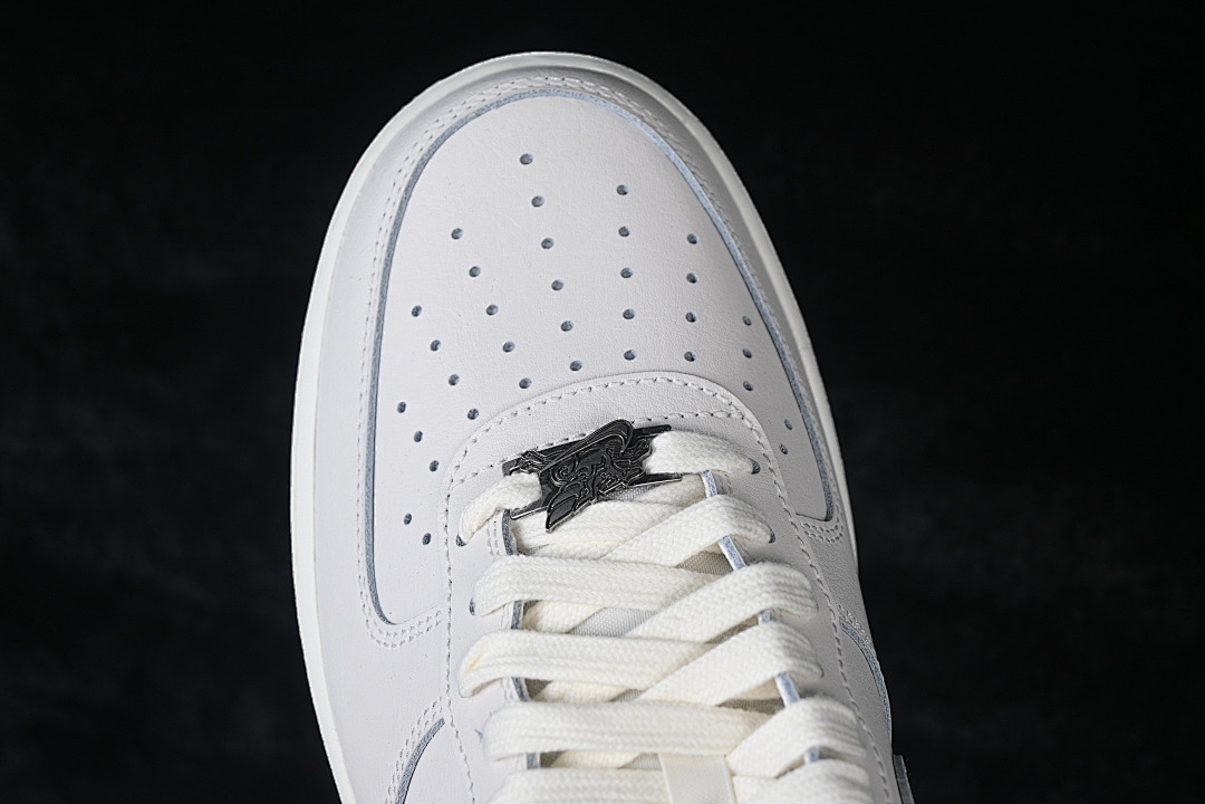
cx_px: 602
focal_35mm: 75
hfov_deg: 27.0
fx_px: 2510
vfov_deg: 18.2
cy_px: 402
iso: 160
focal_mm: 50
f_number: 7.1
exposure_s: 1/80
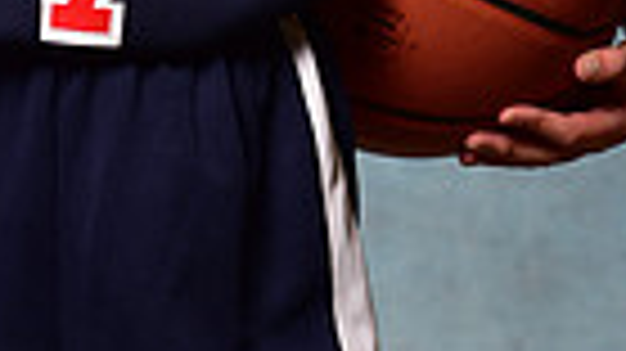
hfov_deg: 7.1
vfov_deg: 3.9
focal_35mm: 305
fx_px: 5060
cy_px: -338
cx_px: 52
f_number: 5
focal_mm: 70
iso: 100
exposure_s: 1/200
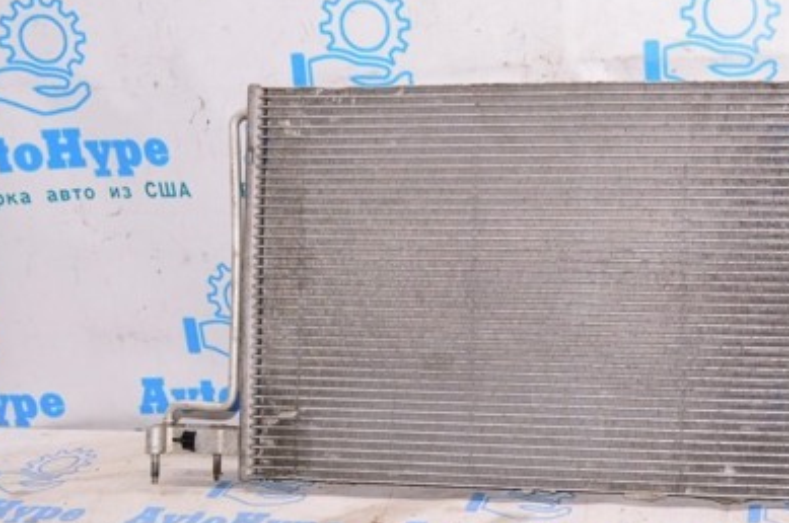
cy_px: 271
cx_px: 621
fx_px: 1134
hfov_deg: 37.1
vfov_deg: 26.0
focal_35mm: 52
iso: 1600
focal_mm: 21
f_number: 8
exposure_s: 1/100
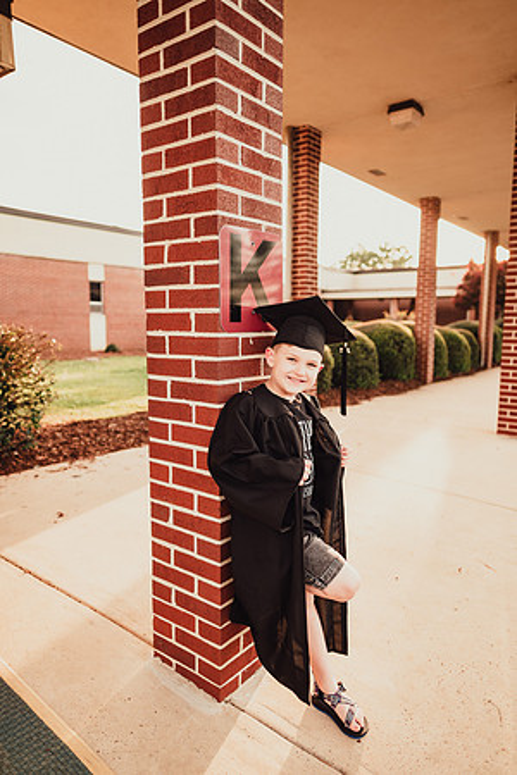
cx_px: 258
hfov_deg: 53.1
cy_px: 388
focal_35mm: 24
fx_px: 517
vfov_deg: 73.7
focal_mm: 24
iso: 160
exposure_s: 1/400
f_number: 2.2
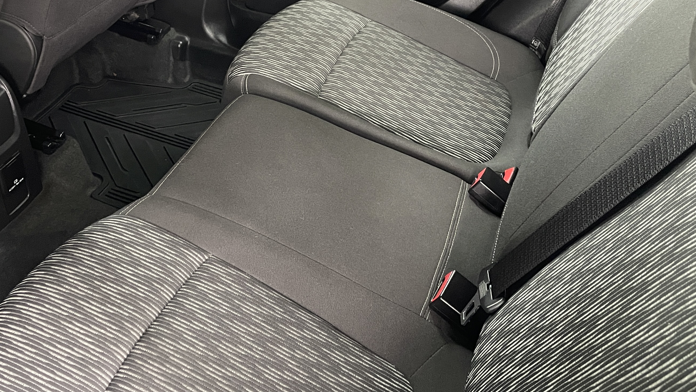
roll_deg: -5.1
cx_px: 294
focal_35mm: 44
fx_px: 812
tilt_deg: -36.8
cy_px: 113
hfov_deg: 46.2
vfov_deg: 26.9
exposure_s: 1/30
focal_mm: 4.2
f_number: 1.6
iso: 640
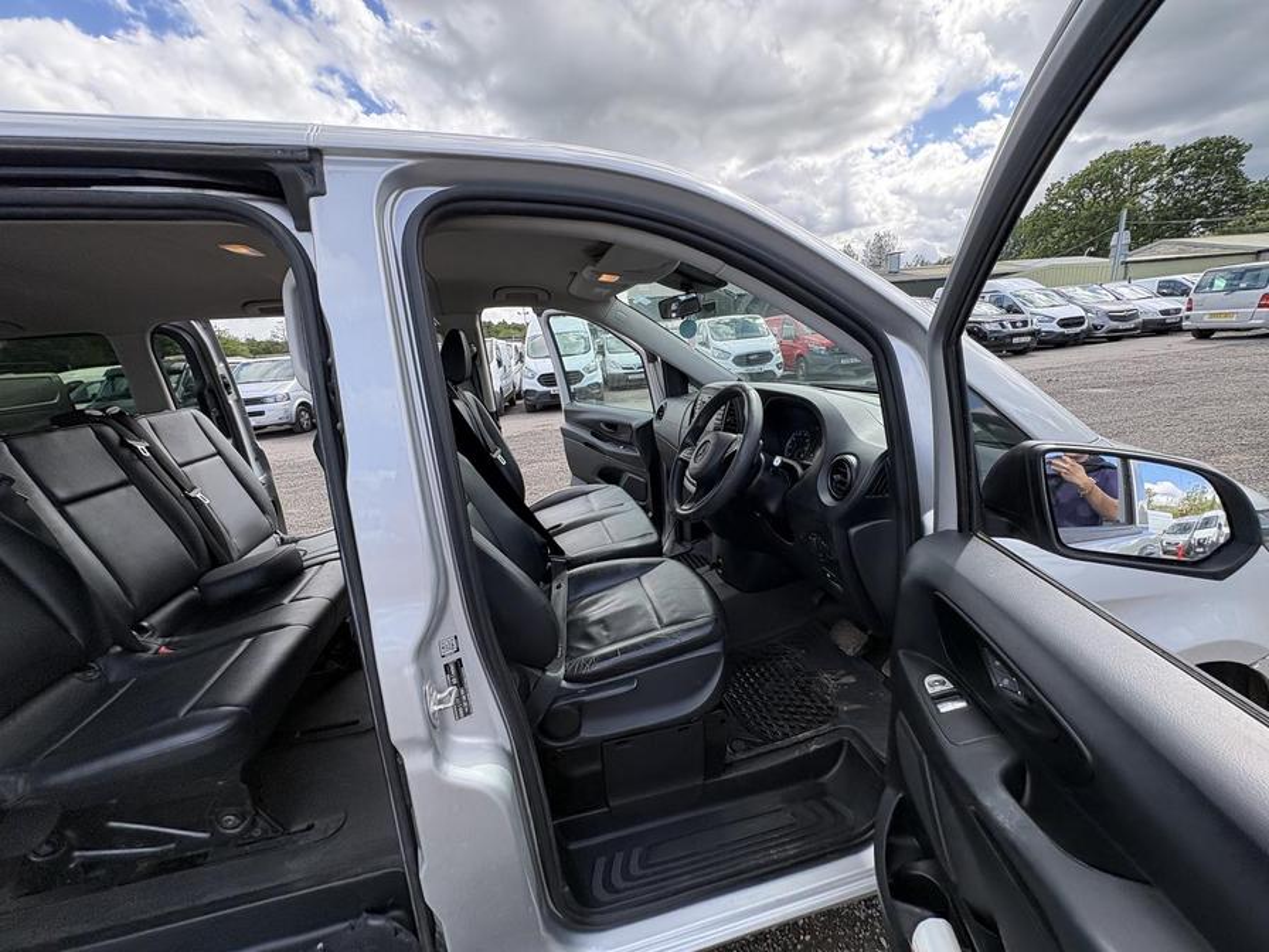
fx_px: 513
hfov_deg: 102.1
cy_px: 476
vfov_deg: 85.7
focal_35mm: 14
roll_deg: +5.6
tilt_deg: -12.3
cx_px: 634
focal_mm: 2.22
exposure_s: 1/401
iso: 64
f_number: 2.2
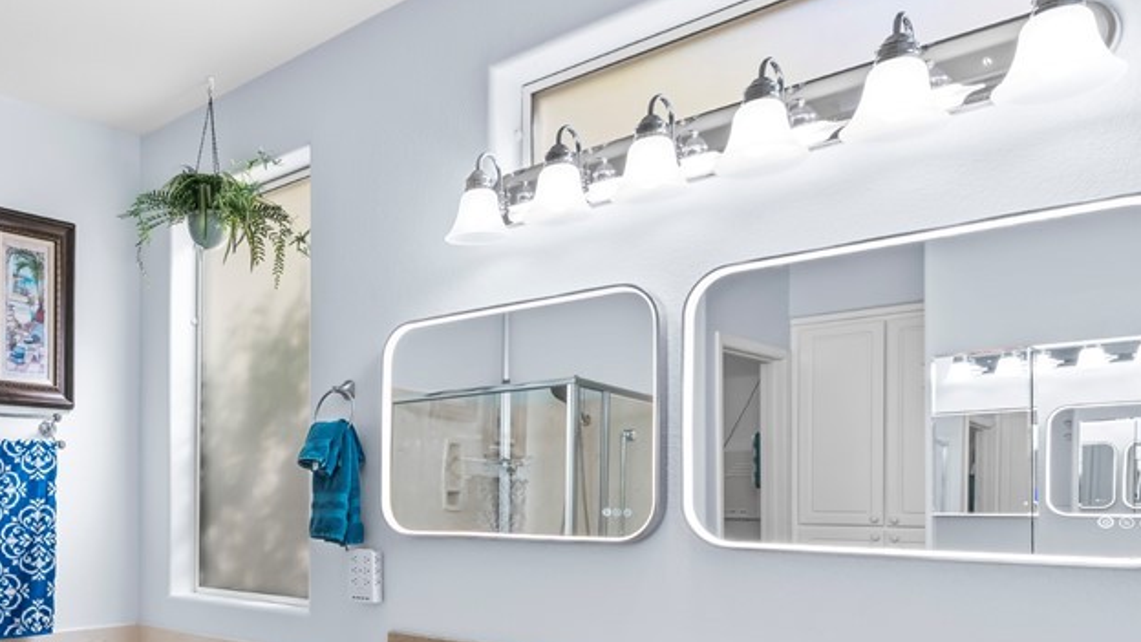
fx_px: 938
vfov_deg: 36.7
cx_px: 221
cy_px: 499
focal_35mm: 31
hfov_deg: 57.7
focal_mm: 17
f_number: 8
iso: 400
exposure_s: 1/6
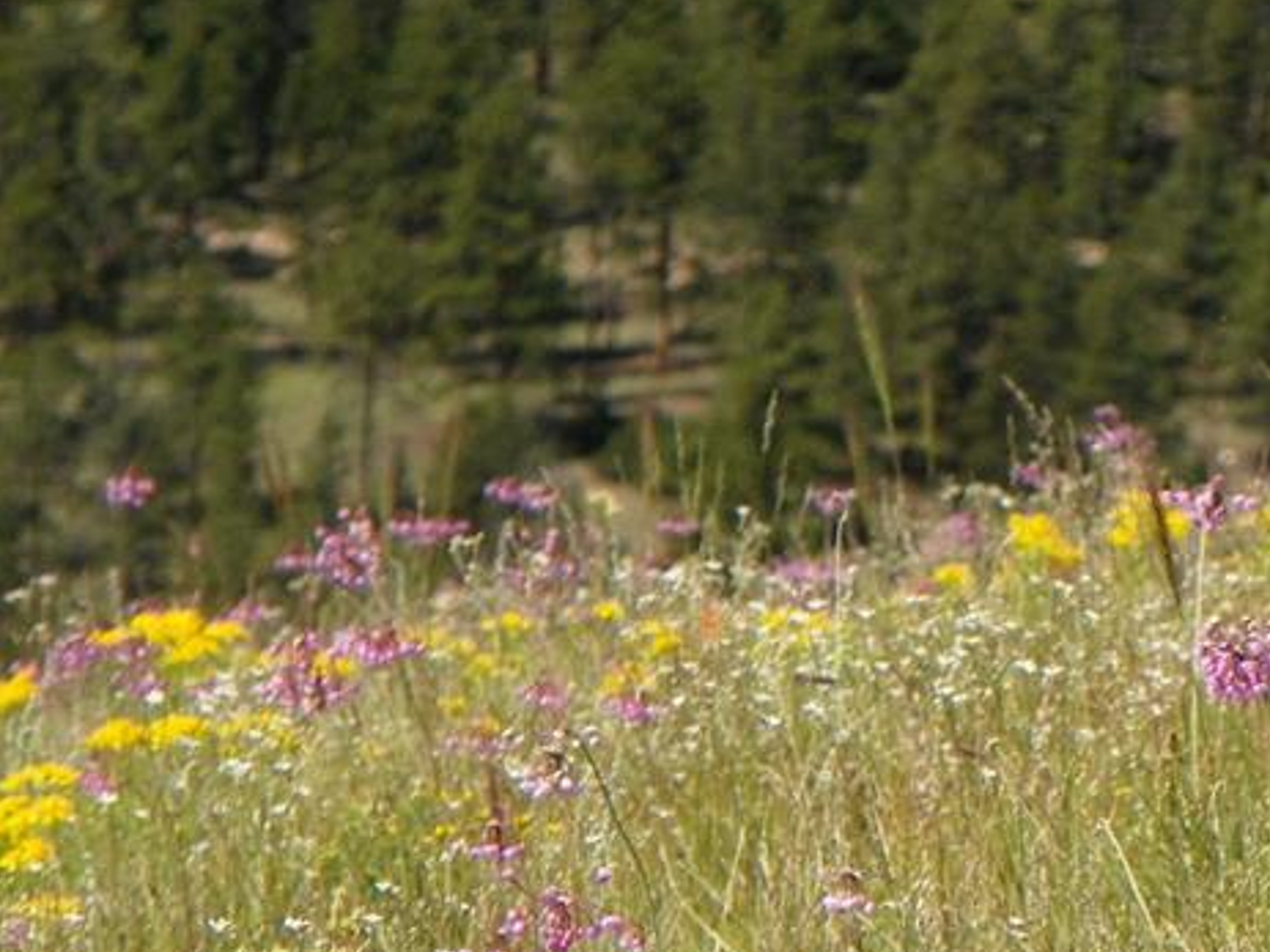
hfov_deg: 4.4
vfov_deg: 3.3
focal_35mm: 451
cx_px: 1358
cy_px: 466
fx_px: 16542
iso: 64
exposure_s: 1/640
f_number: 4.5
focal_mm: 36.3
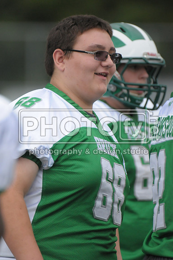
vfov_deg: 3.4
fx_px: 4338
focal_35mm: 600
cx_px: 86
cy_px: 130
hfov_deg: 2.3
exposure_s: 1/5000
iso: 1600
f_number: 4
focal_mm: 400
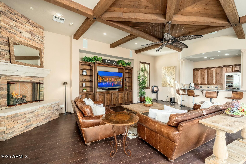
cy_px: 82
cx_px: 123
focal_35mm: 16
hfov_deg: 96.7
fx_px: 109
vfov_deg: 73.7
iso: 250
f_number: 8
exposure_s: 1/250
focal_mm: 16
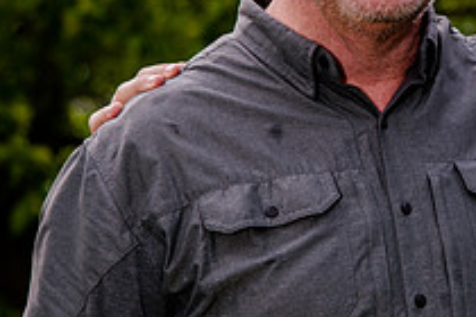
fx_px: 4072
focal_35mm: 308
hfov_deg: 6.7
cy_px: -11
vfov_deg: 4.5
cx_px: 515
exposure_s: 1/200
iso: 160
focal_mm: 92
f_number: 4.5
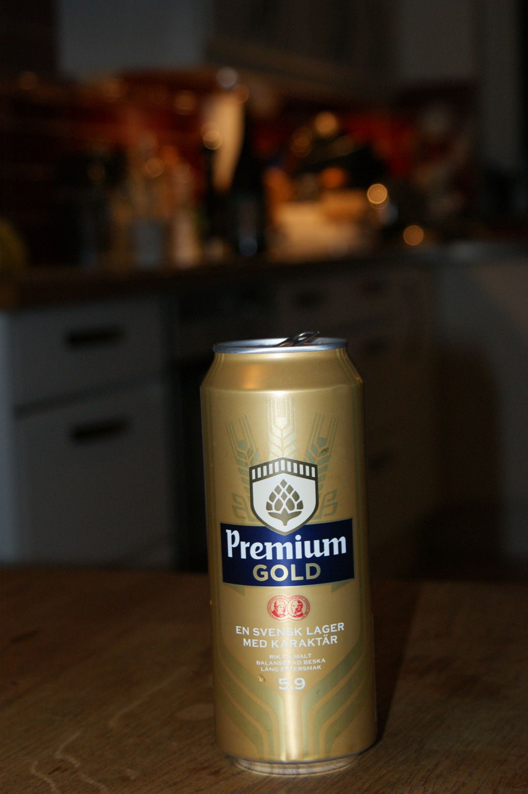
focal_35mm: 75
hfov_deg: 18.2
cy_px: 397
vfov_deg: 27.0
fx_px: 1652
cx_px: 264
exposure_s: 1/80
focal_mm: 50
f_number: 5.6
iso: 400
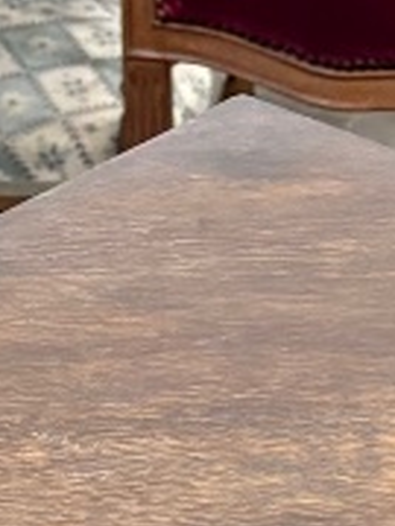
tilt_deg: -48.2
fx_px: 2632
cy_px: 1423
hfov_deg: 8.6
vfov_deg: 9.6
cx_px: 325
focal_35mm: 173
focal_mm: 5.96
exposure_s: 1/50
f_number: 1.6
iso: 320
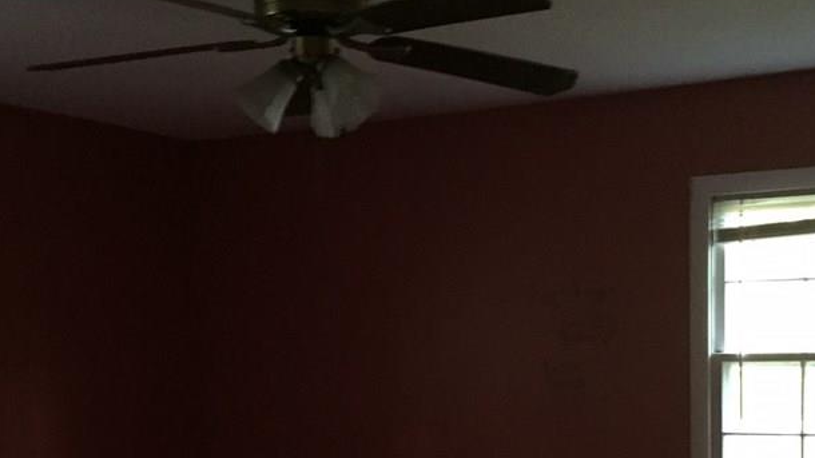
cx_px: 446
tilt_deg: -4.2
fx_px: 1145
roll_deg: +0.1
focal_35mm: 53
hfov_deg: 39.1
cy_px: 437
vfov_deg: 22.0
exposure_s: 1/15
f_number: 2.2
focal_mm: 4.15
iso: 250
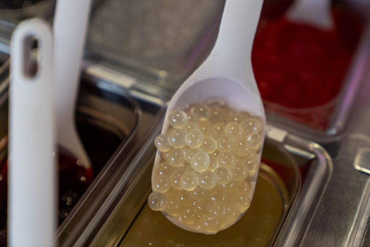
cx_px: 185
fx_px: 719
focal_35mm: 70
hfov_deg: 28.8
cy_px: 124
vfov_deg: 19.5
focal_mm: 70
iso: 500
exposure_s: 1/400
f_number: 2.8
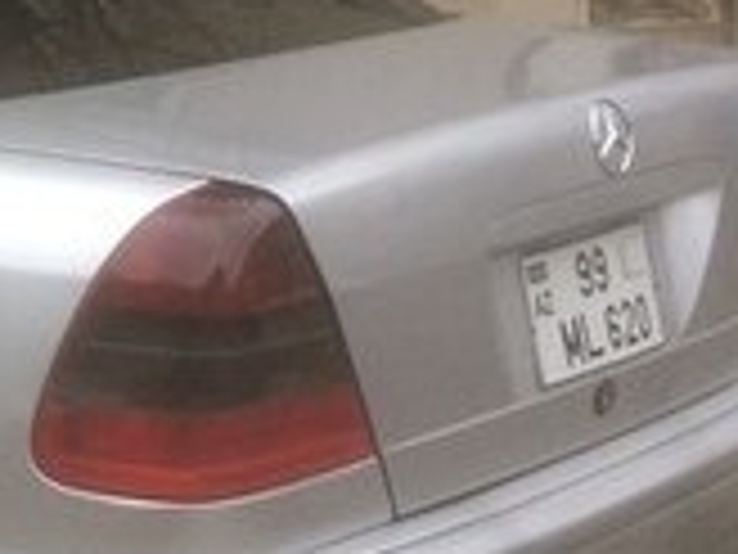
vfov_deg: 12.7
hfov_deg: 14.5
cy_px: 345
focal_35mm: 117
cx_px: -648
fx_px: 2494
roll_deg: +6.1
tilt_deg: -8.2
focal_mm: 4.15
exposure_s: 1/100
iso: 64
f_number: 2.2
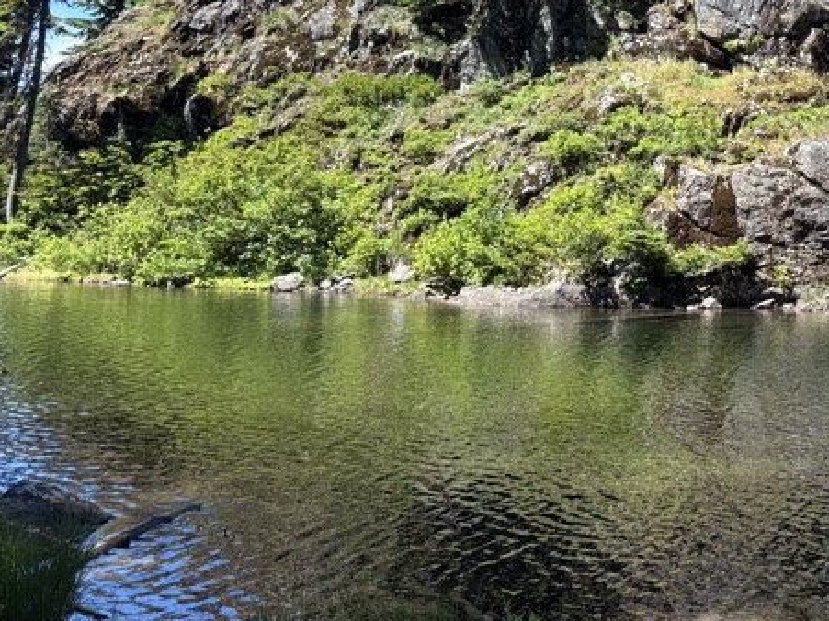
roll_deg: -1.2
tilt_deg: +6.1
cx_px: 860
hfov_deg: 30.1
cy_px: 62
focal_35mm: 59
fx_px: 1413
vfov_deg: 24.1
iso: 50
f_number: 1.6
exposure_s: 1/1016
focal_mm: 5.96
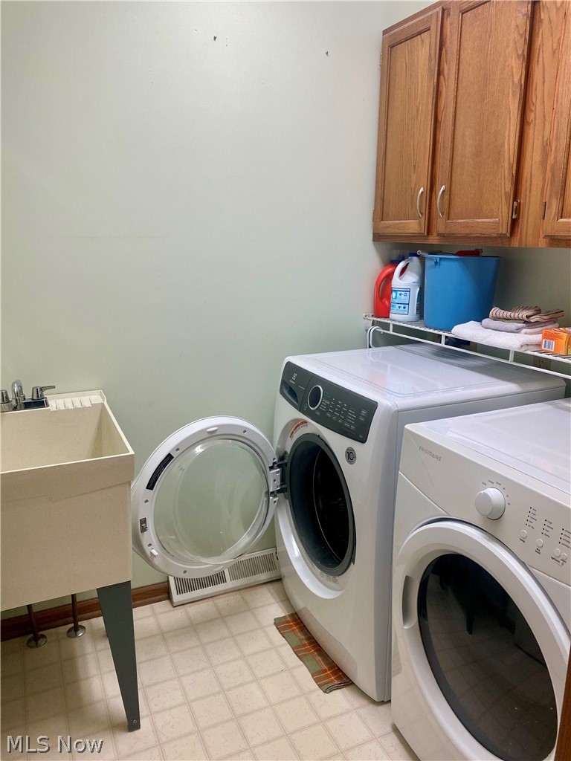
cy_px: 380
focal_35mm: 26
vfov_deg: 67.3
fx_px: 572
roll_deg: -0.1
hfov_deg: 53.1
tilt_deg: -12.4
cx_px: 286
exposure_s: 1/120
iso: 100
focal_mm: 4.25
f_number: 1.8
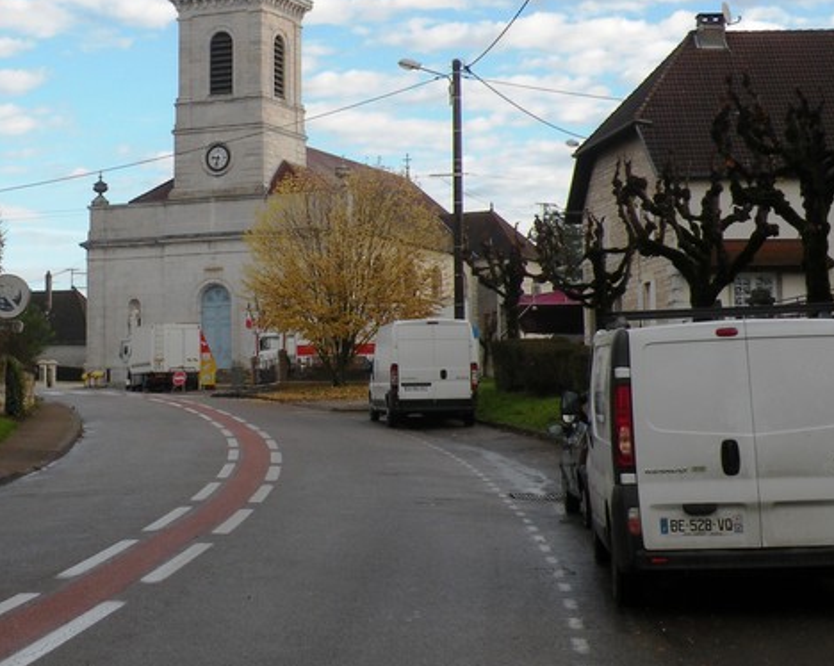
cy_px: 184
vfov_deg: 21.7
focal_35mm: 70
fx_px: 1727
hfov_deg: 26.8
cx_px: 198
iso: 64
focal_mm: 7.4
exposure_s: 1/185
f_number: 5
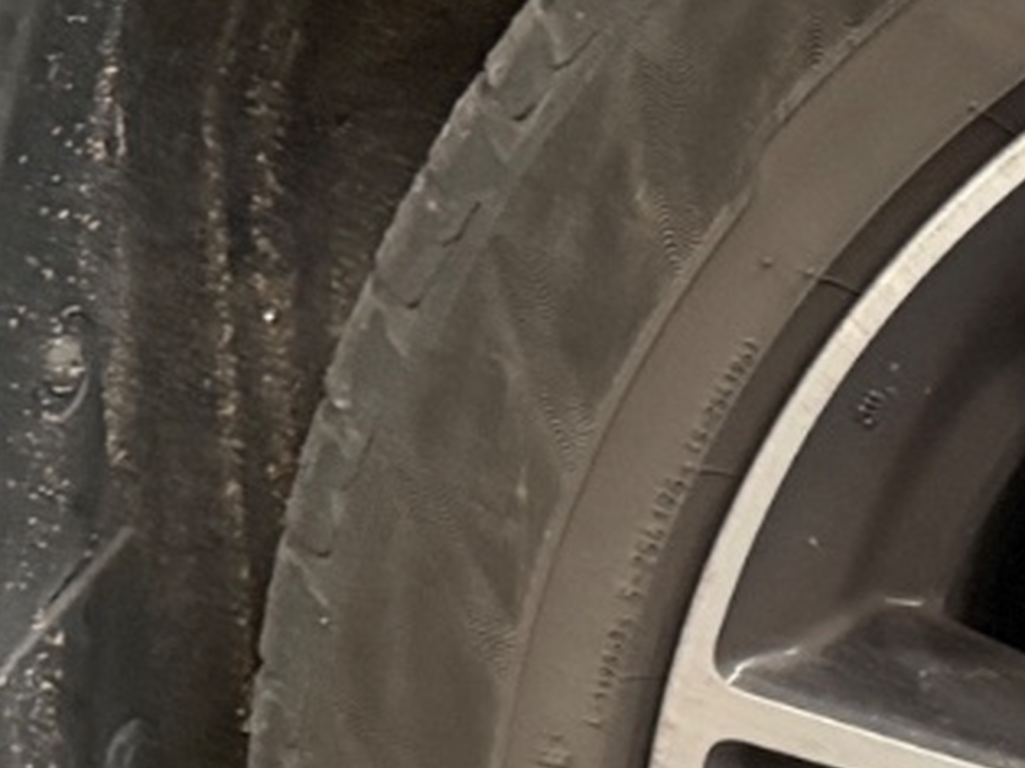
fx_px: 3611
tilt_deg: -16.1
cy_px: 921
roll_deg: +0.4
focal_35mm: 122
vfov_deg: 11.9
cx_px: 1822
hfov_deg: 14.3
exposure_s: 1/33
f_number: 1.78
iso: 800
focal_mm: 6.76
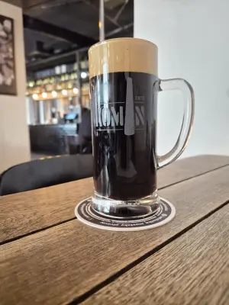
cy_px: 152
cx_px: 114
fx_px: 203
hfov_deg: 58.9
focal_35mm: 23
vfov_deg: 73.9
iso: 2000
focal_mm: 5.4
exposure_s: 1/100
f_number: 1.8
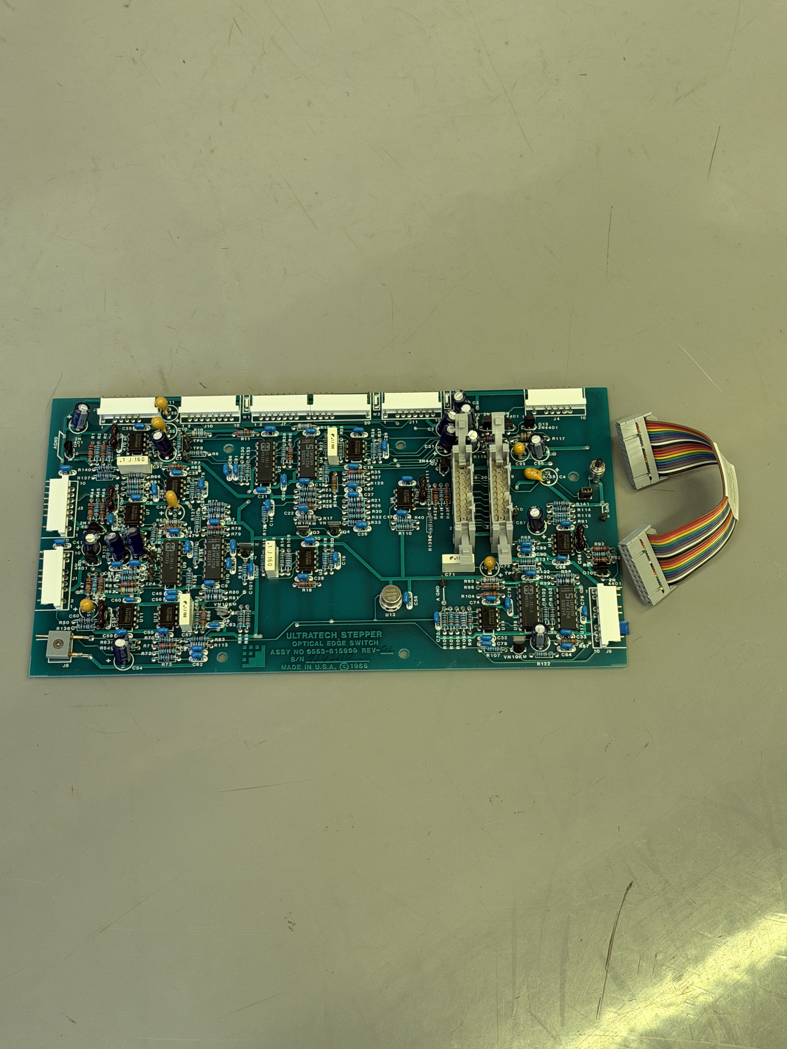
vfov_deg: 39.7
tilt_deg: -68.4
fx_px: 1455
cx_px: 394
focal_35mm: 48
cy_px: 524
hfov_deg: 30.3
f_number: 1.78
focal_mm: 6.76
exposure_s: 1/40
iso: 200
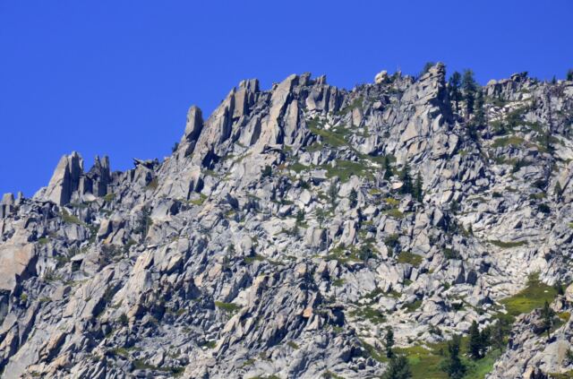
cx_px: 286
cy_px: 190
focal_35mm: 300
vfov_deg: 4.6
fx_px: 4762
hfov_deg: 6.9
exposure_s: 1/160
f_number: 16
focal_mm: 200
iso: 200
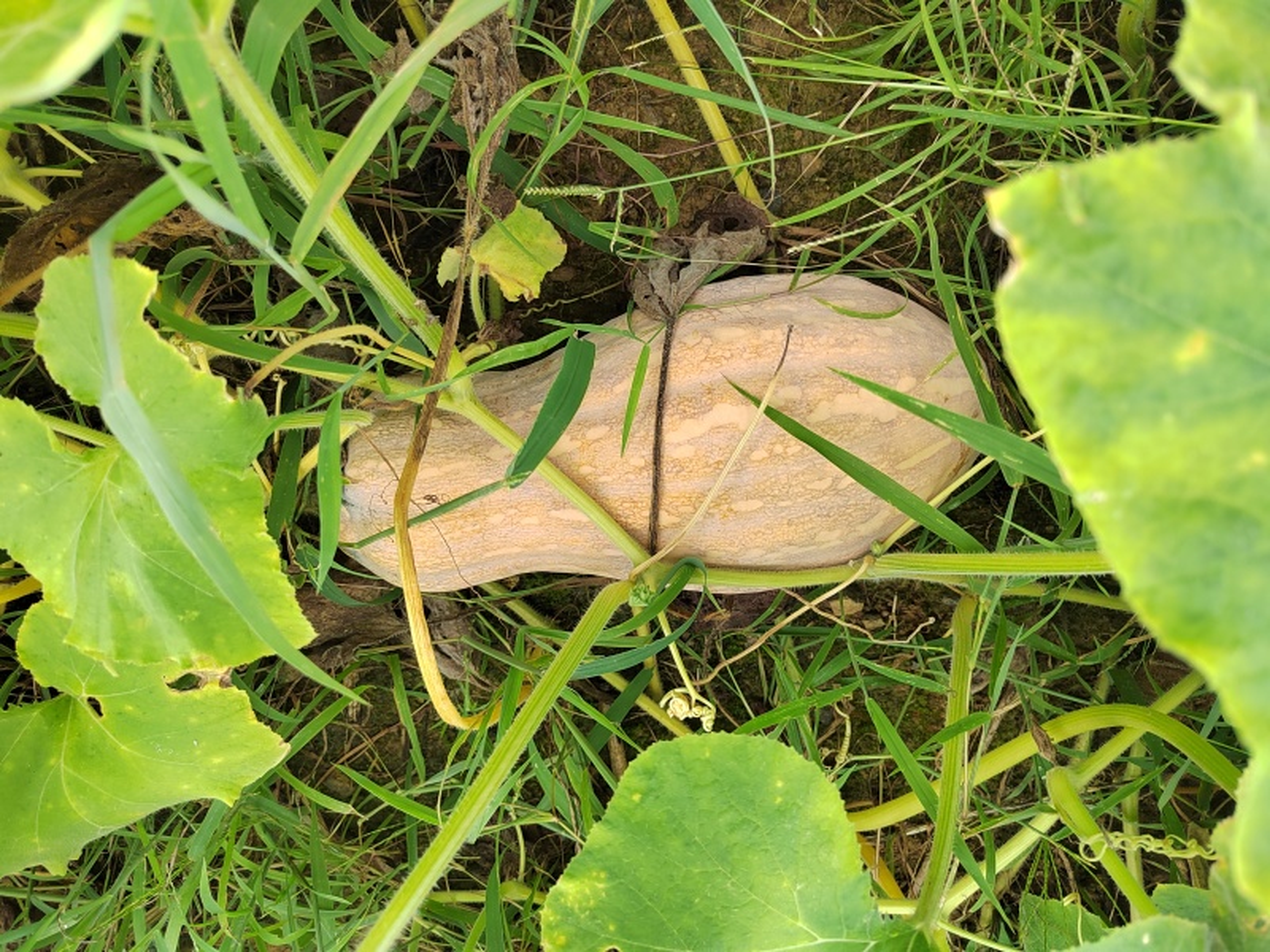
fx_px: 844
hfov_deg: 73.9
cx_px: 635
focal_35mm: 23
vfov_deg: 58.9
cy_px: 476
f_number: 1.9
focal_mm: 5.52
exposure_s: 1/100
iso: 230
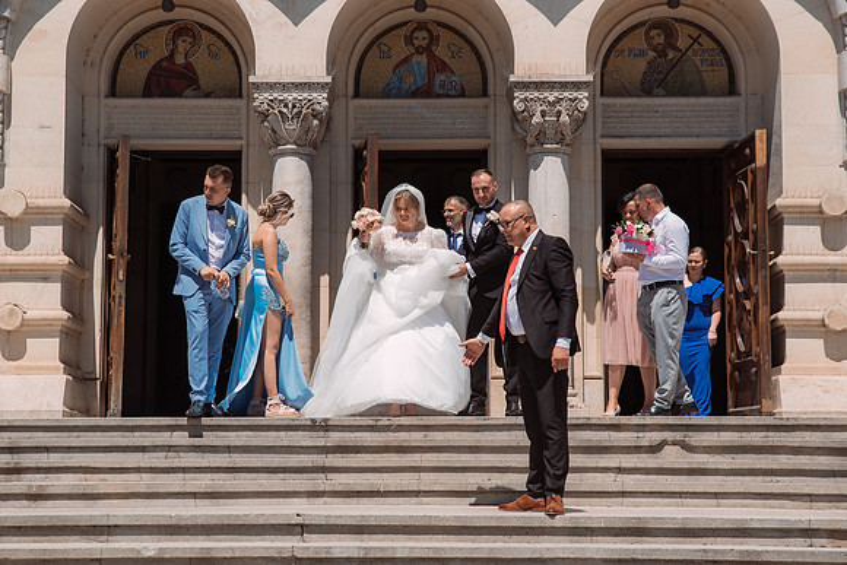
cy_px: 281
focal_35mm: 79
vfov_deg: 17.3
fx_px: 1862
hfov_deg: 25.6
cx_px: 401
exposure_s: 1/2500
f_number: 4
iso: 200
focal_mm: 70
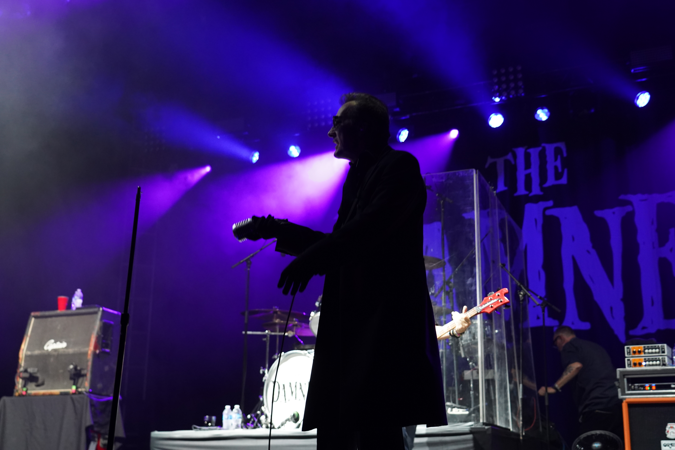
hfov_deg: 42.7
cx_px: 338
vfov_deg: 29.2
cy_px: 225
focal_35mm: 46
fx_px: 862
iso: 4000
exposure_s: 1/160
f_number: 4
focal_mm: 46
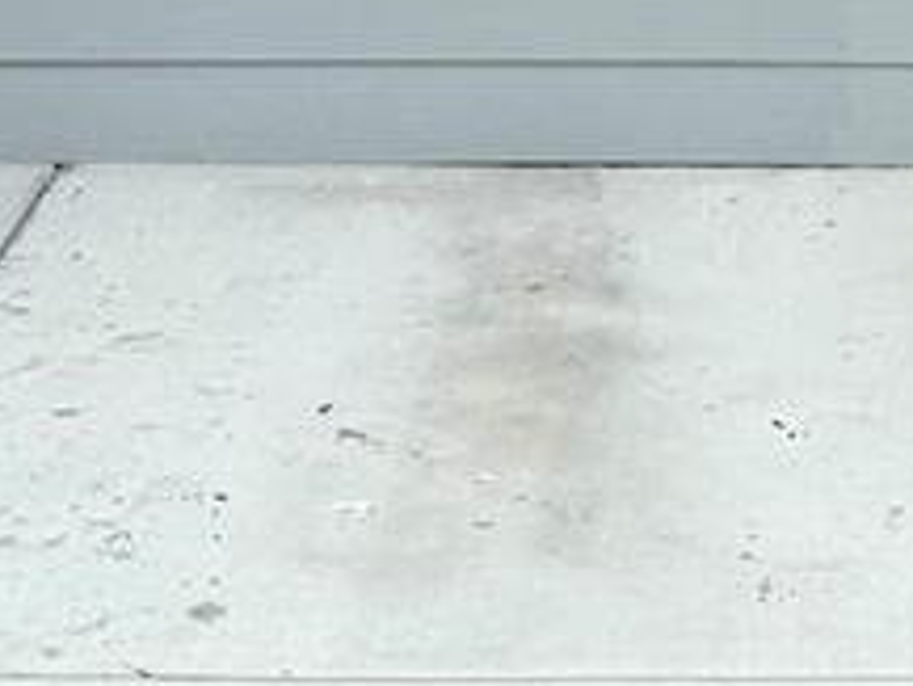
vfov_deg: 11.4
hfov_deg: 17.2
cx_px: 770
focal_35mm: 113
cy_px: -846
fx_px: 2982
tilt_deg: +3.3
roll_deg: -0.1
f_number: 1.78
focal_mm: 6.76
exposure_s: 1/1238
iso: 80
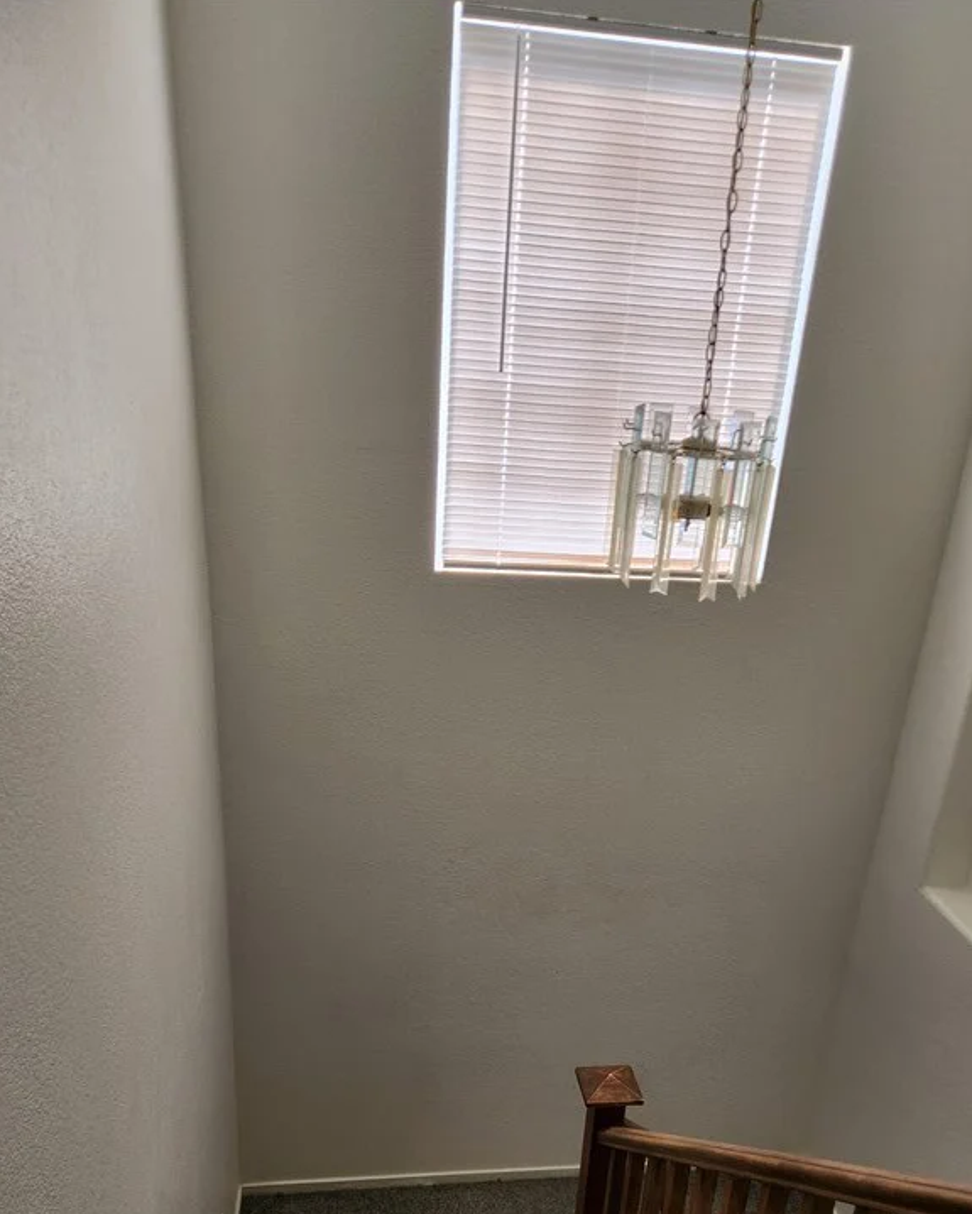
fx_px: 1150
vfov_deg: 53.9
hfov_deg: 45.8
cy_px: 859
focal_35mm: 32
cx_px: 521
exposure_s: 1/180
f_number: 1.8
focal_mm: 5.4
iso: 64
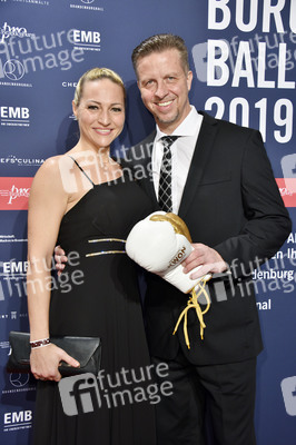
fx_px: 618
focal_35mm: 50
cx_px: 148
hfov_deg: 26.9
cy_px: 222
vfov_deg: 39.6
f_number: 6.3
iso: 1000
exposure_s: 1/160
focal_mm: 50
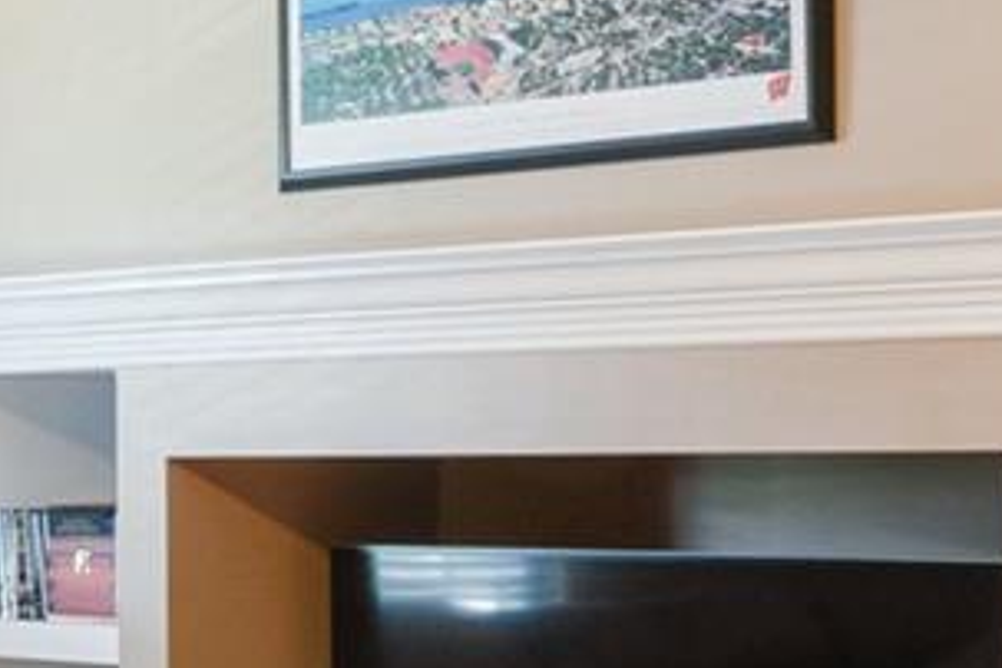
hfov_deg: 18.9
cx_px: 357
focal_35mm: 108
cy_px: 425
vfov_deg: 12.7
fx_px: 3006
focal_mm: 16
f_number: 11
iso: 160
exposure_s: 1.6
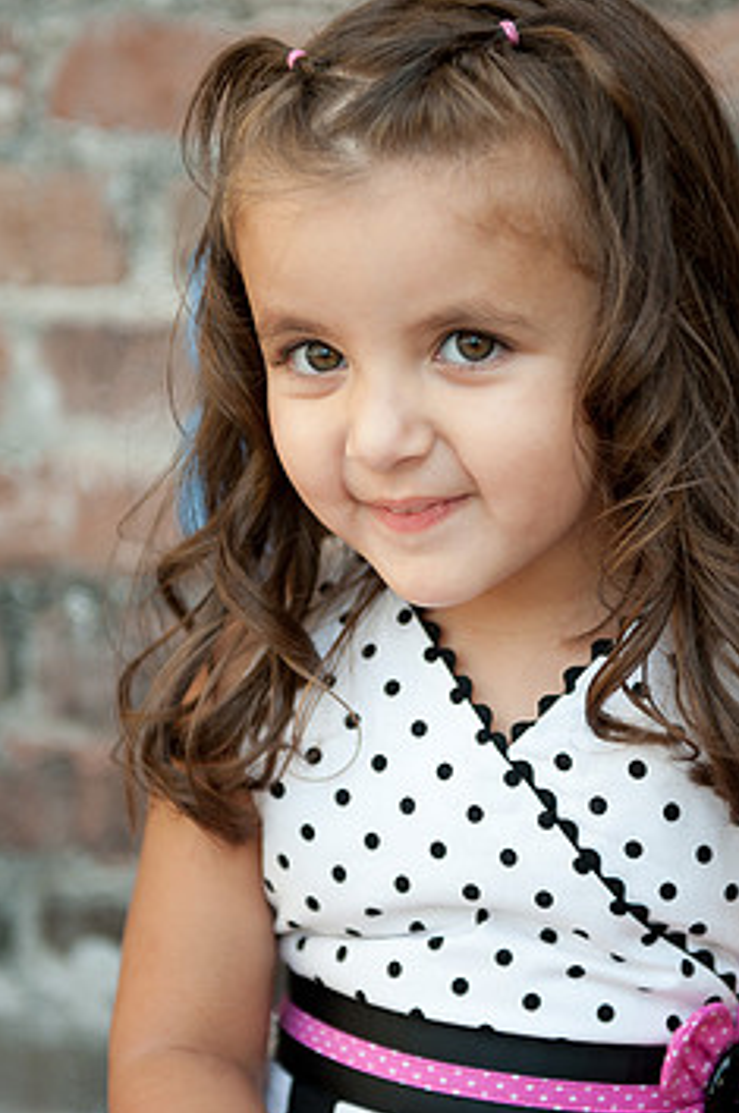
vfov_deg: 22.9
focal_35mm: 89
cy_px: 553
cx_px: 439
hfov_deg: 15.3
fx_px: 2748
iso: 200
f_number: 2.8
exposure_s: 1/200
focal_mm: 70
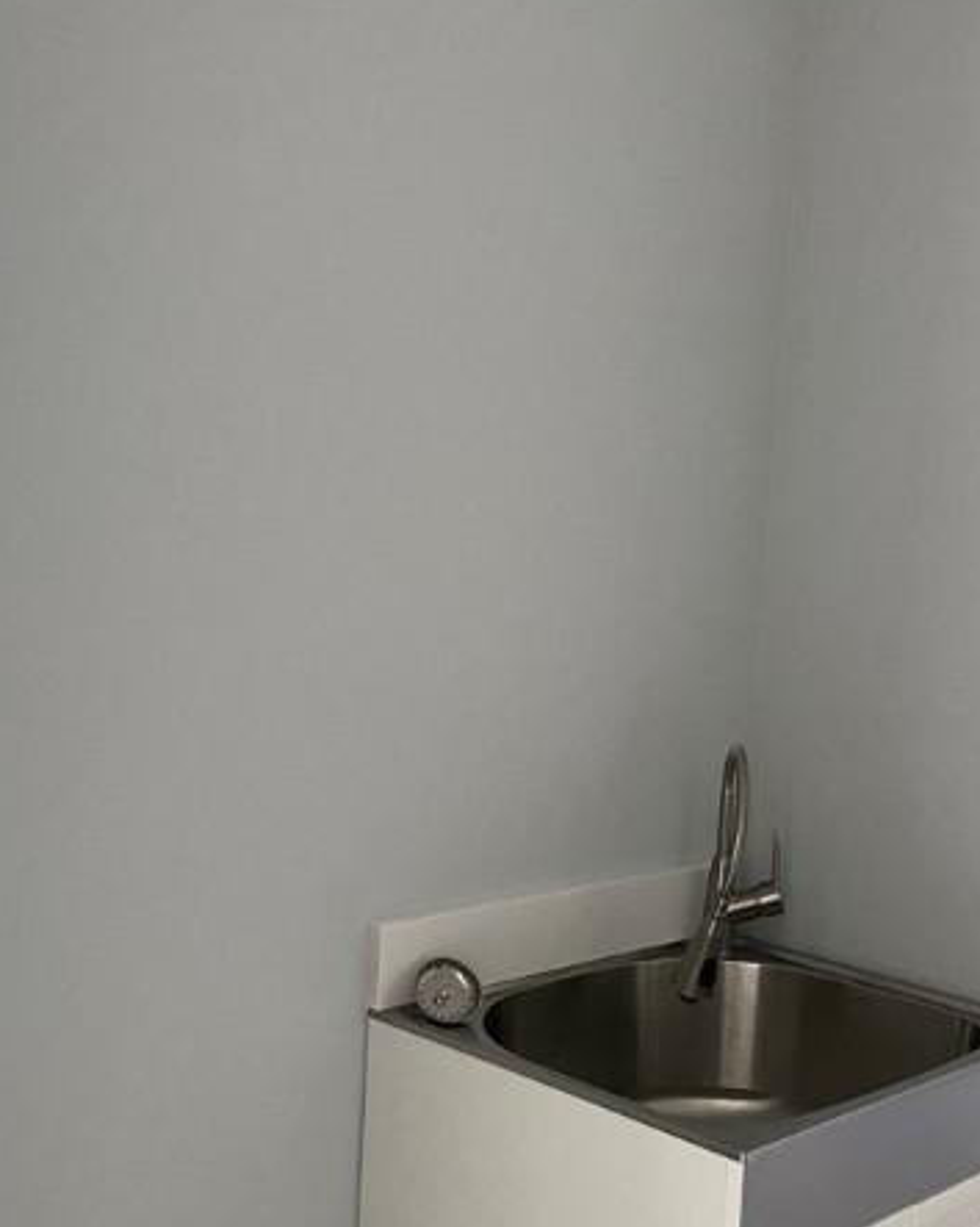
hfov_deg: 33.9
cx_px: 637
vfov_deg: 41.9
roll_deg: -4.6
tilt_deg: -6.9
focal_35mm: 44
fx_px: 1596
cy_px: 717
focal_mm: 4.25
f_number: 1.8
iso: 400
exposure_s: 1/60
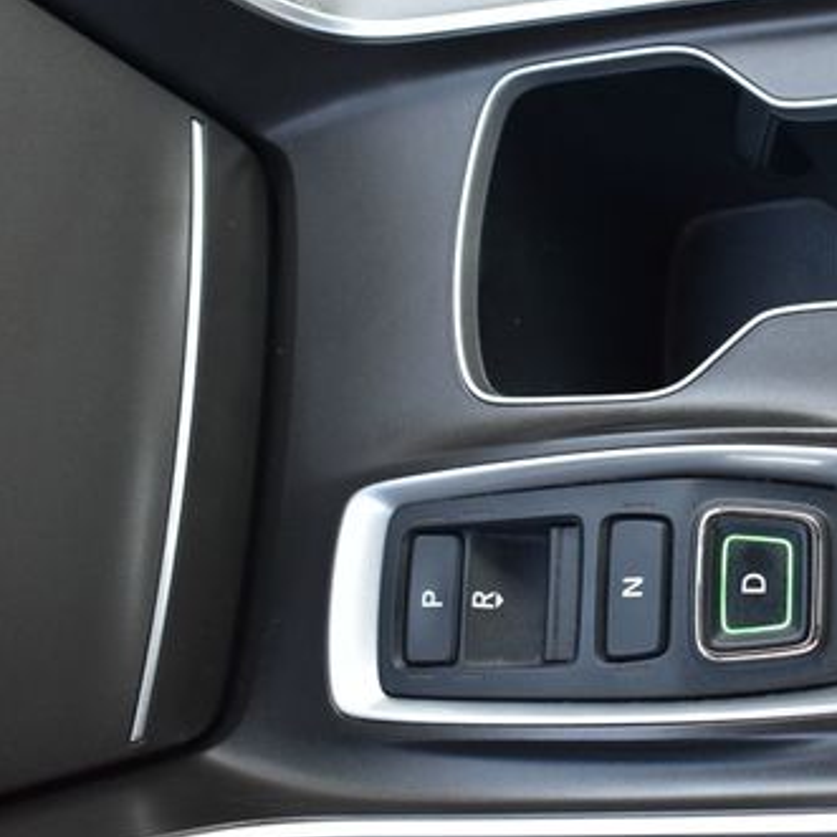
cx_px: 807
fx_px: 1888
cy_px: 450
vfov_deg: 25.0
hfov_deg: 24.1
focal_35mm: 69
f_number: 7.1
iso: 400
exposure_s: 1/25
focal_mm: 28
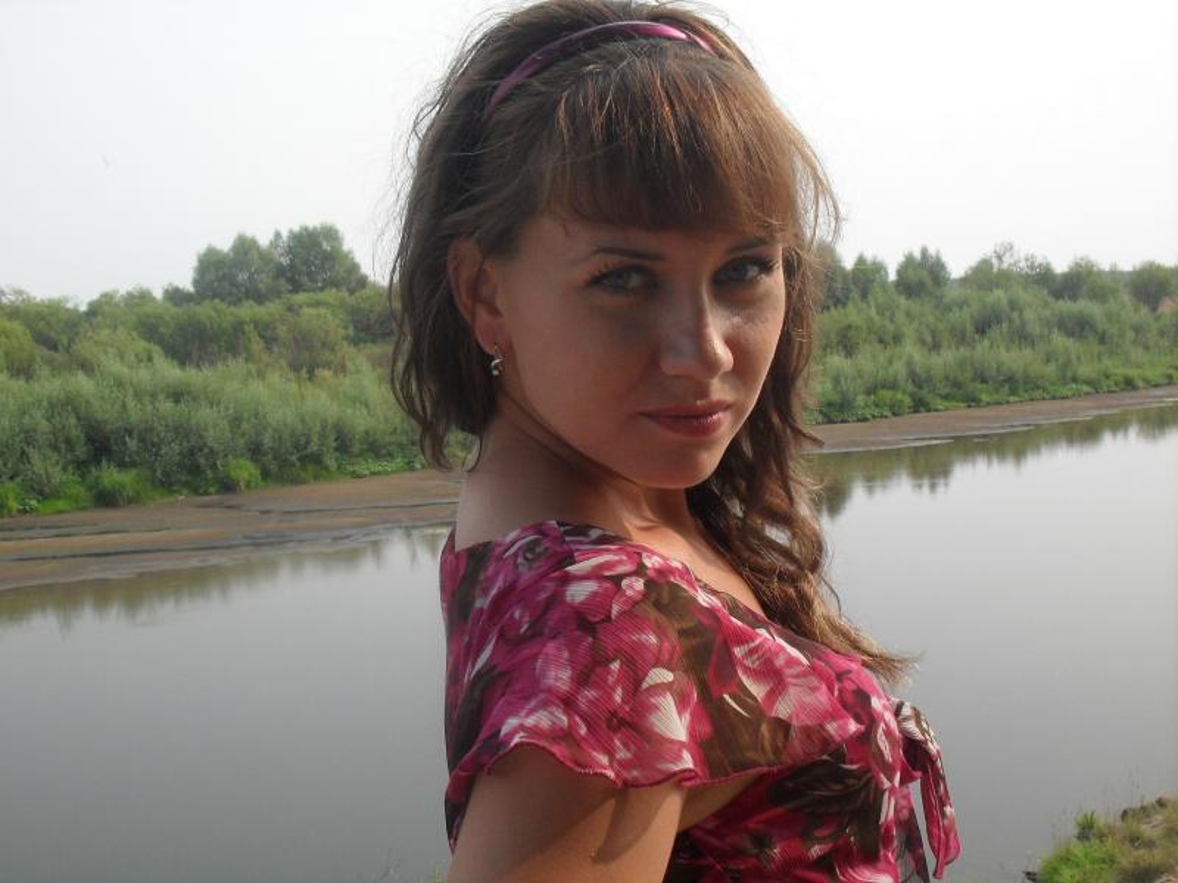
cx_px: 589
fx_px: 1293
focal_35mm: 38
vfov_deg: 37.7
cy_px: 442
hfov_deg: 49.0
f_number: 8.3
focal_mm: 6.3
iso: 80
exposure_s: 1/180
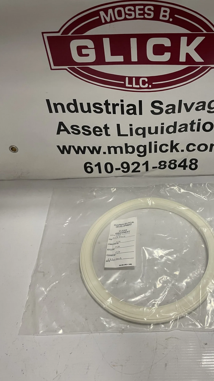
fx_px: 293
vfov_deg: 66.1
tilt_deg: -44.9
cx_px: 142
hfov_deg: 39.7
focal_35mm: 29
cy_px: 186
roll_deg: +0.7
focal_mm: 4.2
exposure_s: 1/60
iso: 100
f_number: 1.6
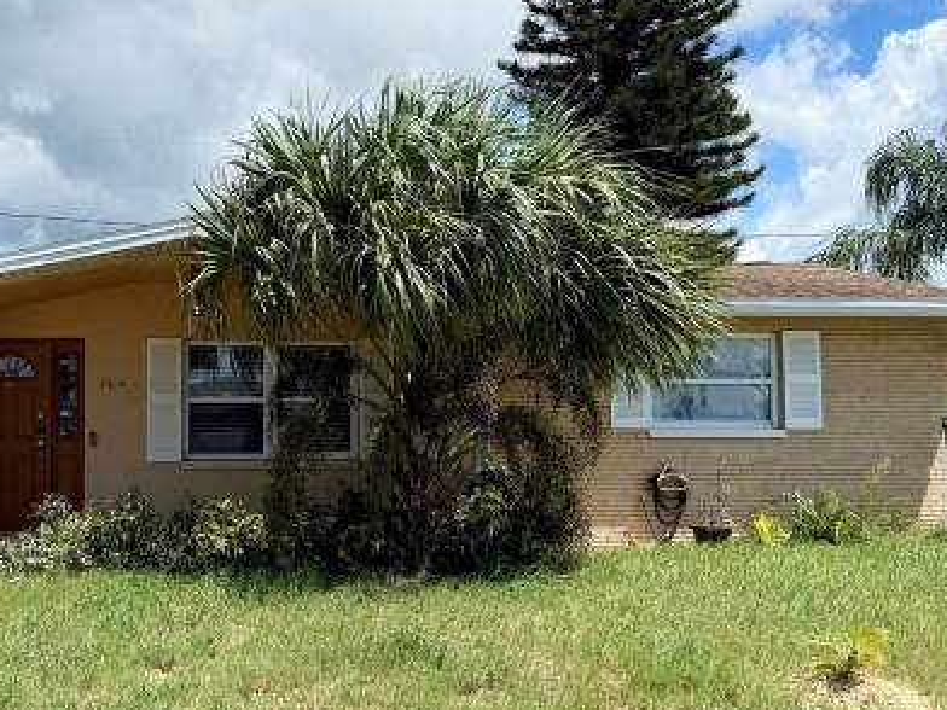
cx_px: 271
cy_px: 348
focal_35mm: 49
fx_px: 1341
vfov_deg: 29.7
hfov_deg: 38.2
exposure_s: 1/8130
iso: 80
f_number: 1.78
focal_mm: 6.76
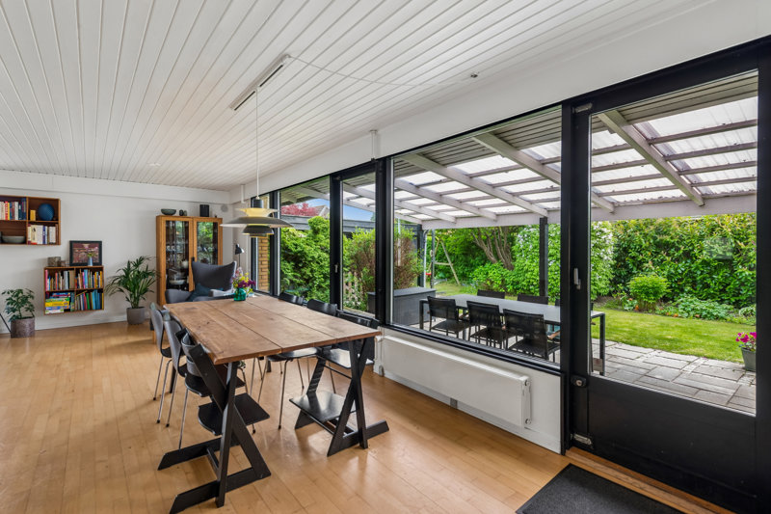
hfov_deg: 93.3
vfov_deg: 70.4
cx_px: 386
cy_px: 257
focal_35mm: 17
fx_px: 364
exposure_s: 1/10
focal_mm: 17
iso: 200
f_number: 10
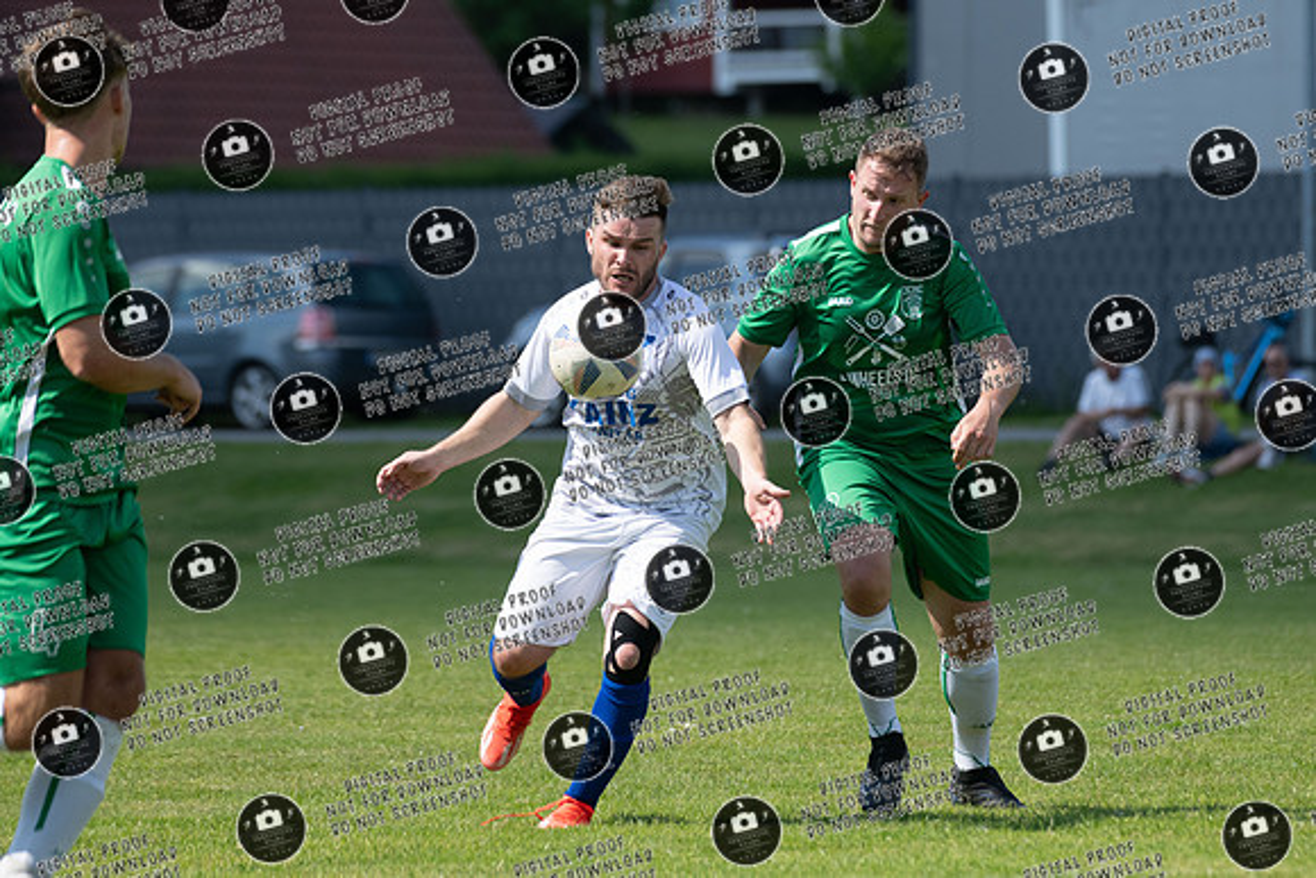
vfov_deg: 4.2
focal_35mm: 326
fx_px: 11906
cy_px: 353
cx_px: 791
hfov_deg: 6.3
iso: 500
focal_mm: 270
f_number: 5.6
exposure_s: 1/1600
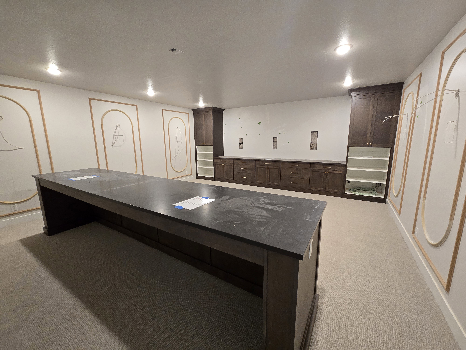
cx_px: 233
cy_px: 175
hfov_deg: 106.2
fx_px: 175
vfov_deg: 89.9
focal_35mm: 13
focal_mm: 2.2
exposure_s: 1/60
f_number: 2.2
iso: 500
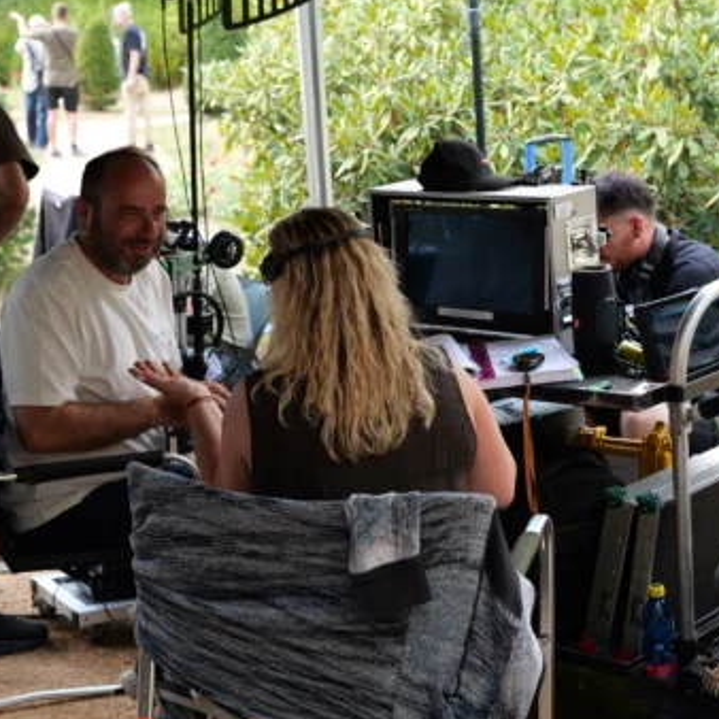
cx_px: 370
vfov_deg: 24.0
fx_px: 1692
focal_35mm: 72
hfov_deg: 24.0
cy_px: 357
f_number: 6.3
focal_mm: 53
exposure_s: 1/160
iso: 1000
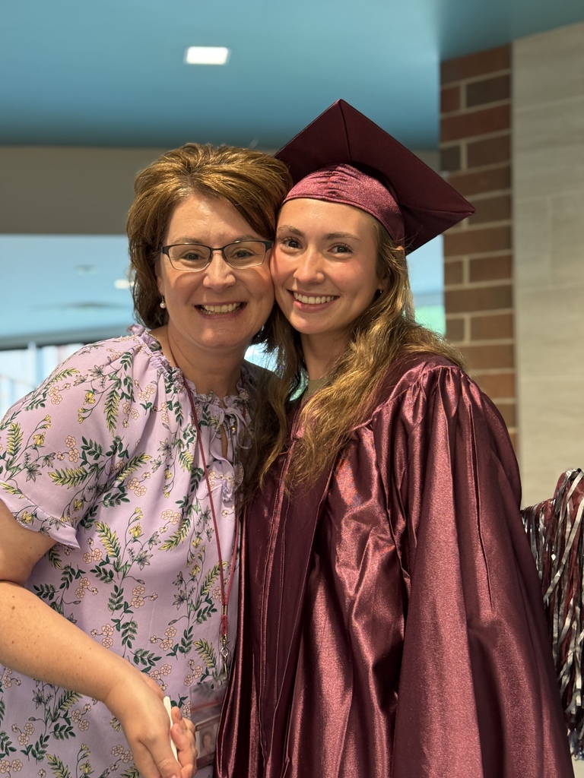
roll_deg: +1.6
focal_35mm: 48
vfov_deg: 39.7
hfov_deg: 30.3
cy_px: 389
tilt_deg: +1.9
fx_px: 1080
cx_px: 292
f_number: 1.78
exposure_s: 1/60
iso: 160
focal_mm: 6.76
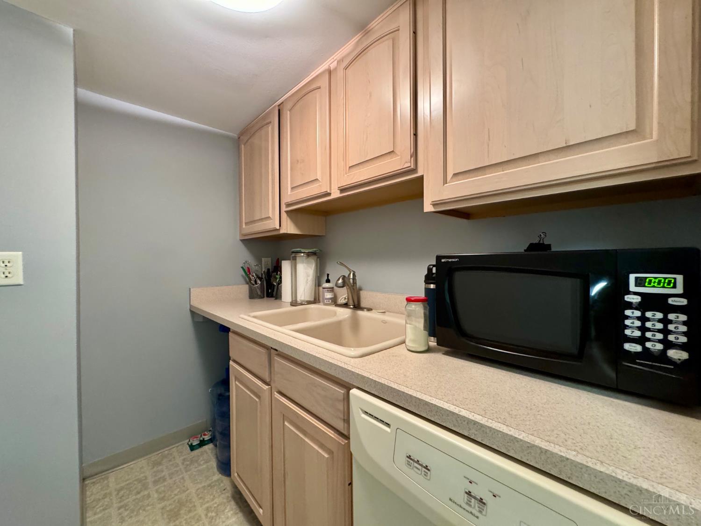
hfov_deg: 102.1
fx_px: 284
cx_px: 350
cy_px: 263
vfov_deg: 85.7
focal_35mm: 14
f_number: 2.2
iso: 400
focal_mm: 2.22
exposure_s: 1/60
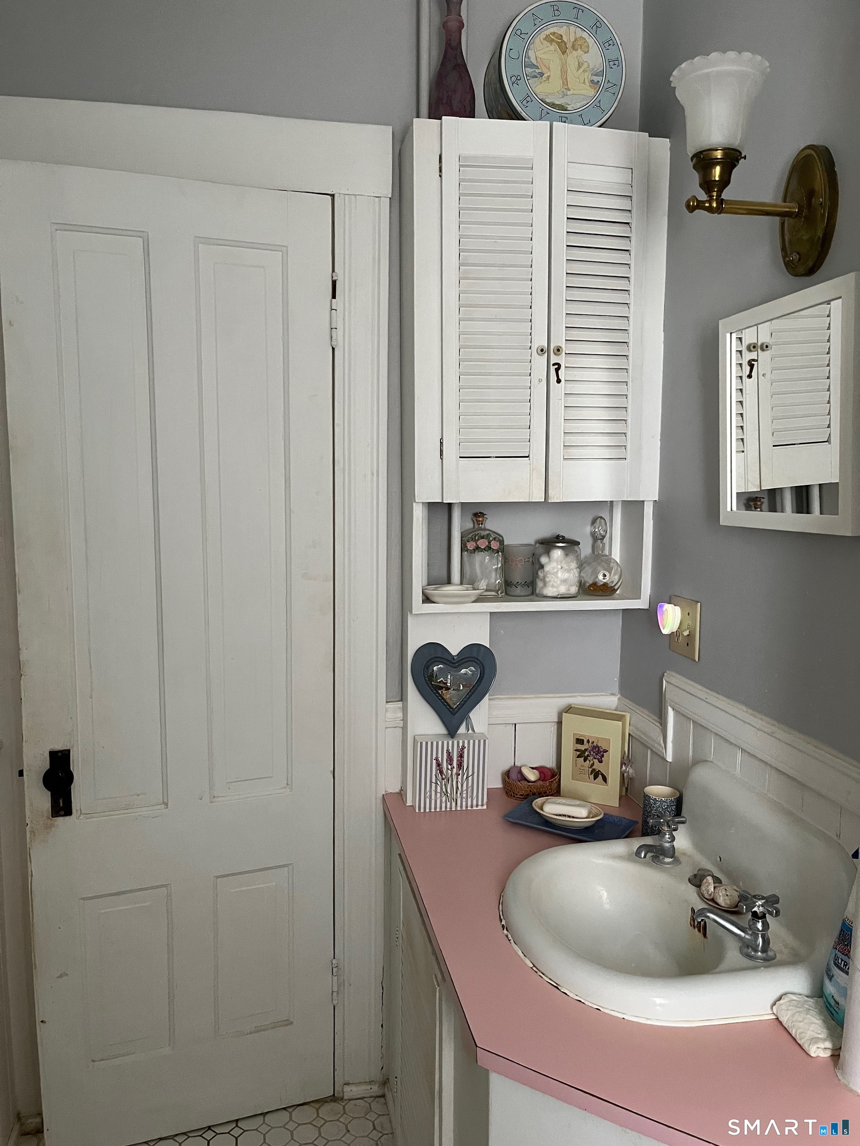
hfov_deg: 53.1
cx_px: 430
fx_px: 861
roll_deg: -1.5
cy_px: 573
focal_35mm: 26
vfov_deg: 67.3
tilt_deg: -6.0
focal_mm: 5.1
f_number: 1.6
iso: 400
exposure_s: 1/60
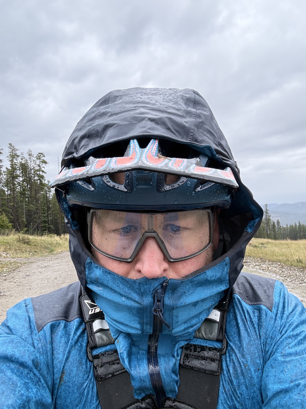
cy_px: 204
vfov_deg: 60.0
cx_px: 153
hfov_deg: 46.8
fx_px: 354
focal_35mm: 30
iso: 64
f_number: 1.9
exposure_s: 1/244
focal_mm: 2.69
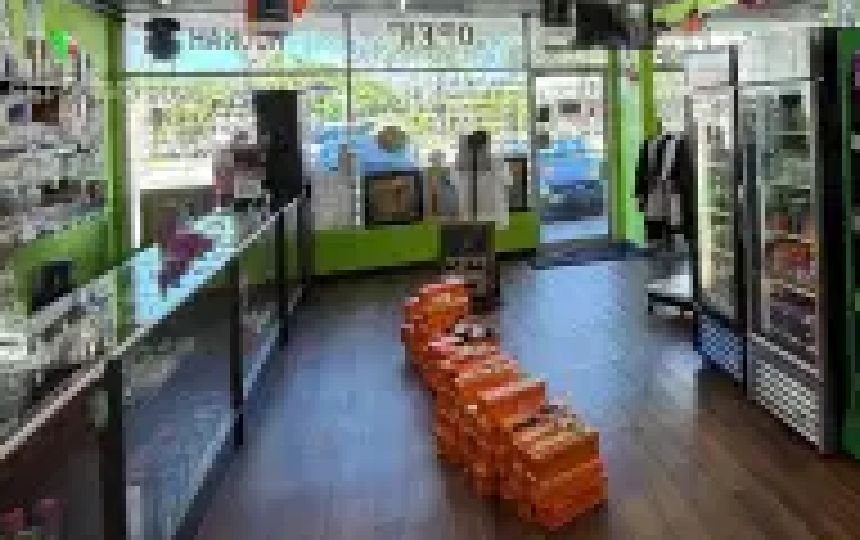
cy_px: 94
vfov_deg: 38.9
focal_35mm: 31
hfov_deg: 54.4
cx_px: 752
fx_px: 728
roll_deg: +3.6
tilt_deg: -0.8
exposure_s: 1/120
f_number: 2.2
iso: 125
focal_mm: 2.22
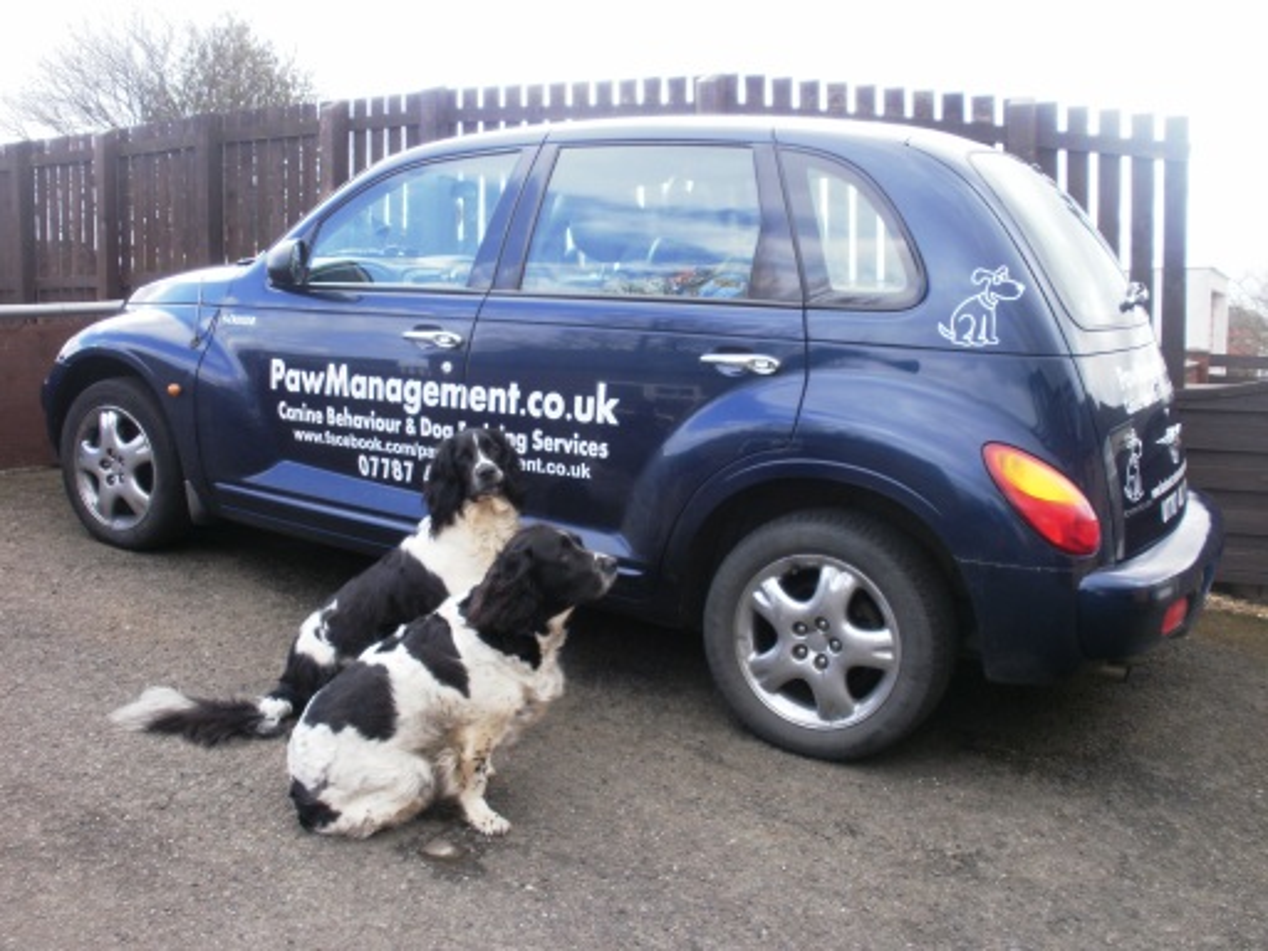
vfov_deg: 39.7
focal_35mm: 36
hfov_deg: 51.4
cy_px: 476
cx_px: 634
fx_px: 1319
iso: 100
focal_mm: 6.3
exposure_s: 1/80
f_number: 5.6
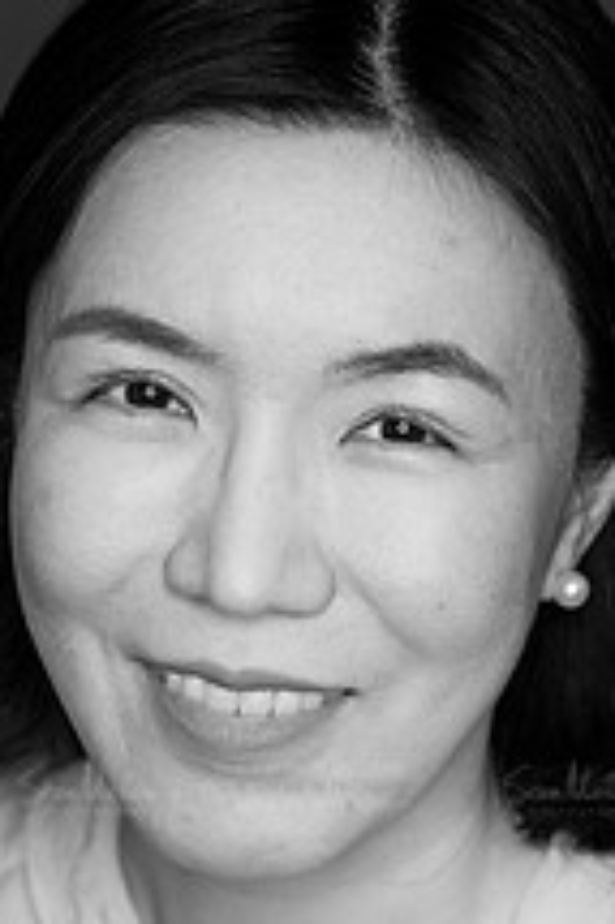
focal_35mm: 178
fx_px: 4568
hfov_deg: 7.7
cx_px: 340
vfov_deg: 11.5
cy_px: 722
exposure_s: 1/640
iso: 2000
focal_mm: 85
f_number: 3.5
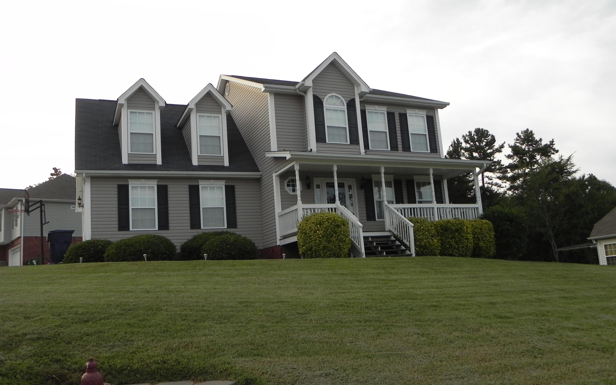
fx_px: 520
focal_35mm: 31
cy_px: 207
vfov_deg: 40.6
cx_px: 309
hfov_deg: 61.2
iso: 160
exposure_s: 1/870
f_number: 2.8
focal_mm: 5.2
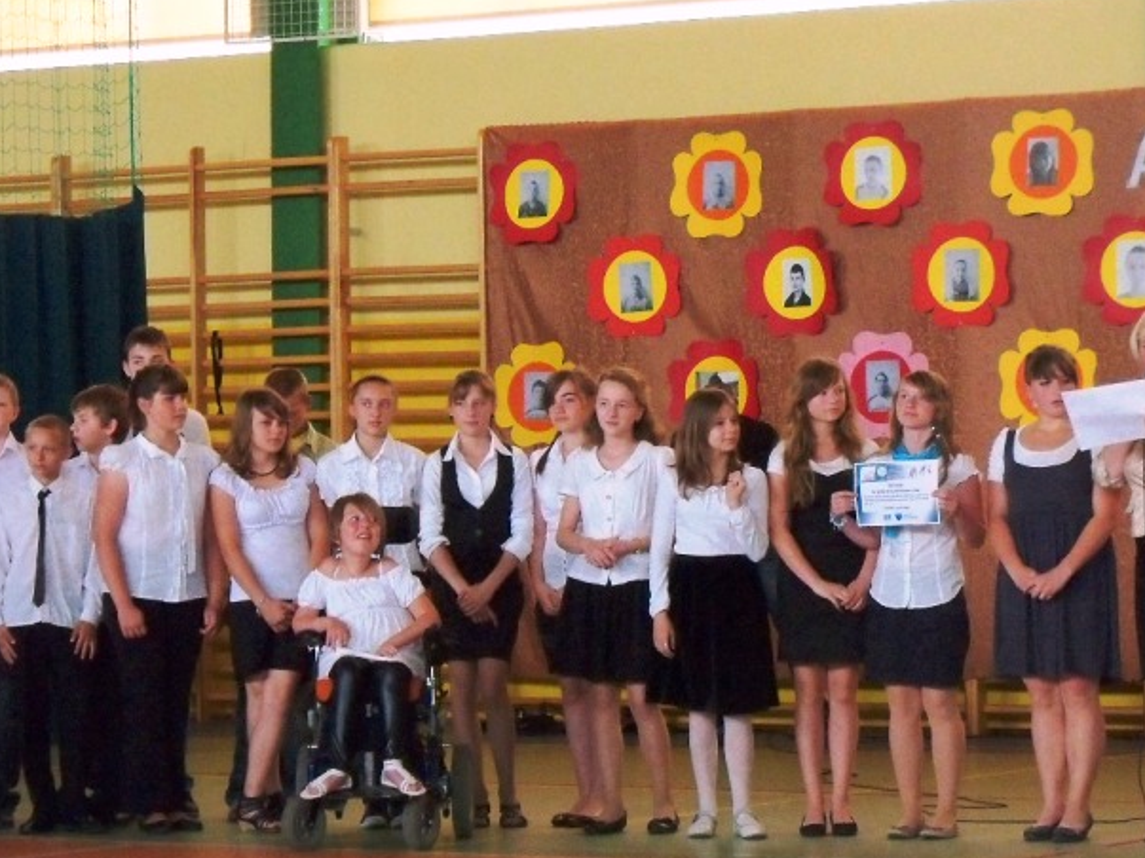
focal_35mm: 122
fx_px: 4035
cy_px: 469
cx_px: 554
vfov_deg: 12.1
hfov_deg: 16.2
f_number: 4.2
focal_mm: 16.3
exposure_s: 1/50
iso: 640
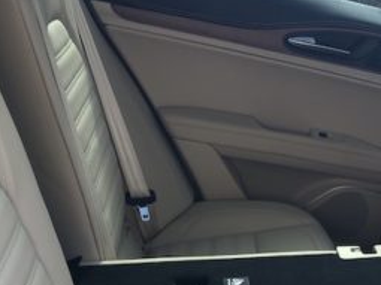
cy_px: 321
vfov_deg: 21.0
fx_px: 726
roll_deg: -11.4
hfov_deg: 29.2
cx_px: 255
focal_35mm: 66
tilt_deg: -30.2
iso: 32
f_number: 1.8
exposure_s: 1/120
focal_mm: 3.99
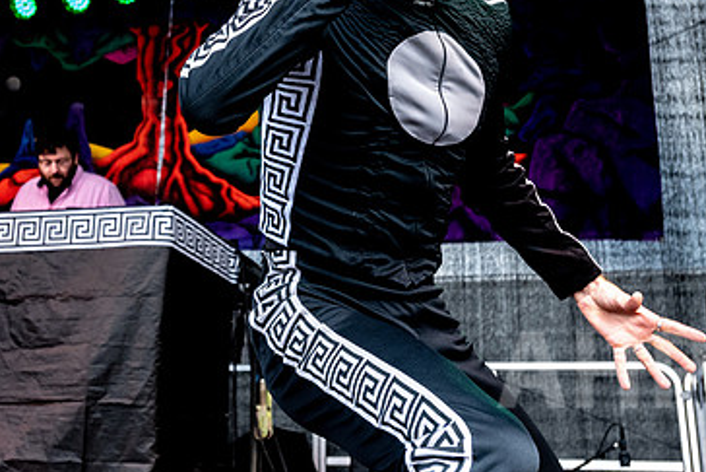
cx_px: 237
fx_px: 1138
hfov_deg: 34.2
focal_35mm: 58
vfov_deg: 23.0
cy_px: 83
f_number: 5
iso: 1800
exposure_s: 1/640
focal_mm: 28
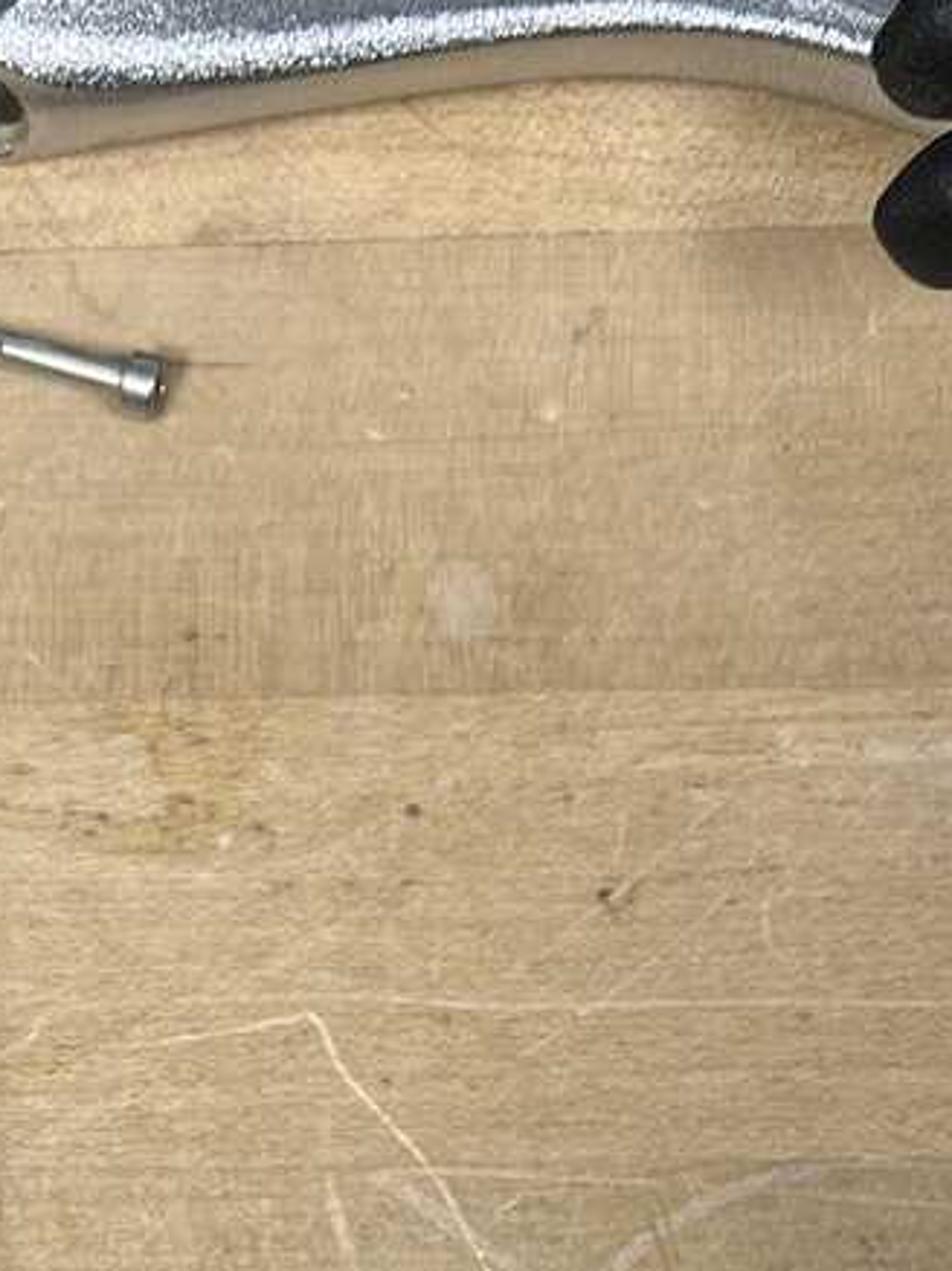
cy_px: 1663
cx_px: 75
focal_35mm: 76
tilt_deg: -85.8
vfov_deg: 22.8
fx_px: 2790
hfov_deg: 19.0
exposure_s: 1/60
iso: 80
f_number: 1.5
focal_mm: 5.7
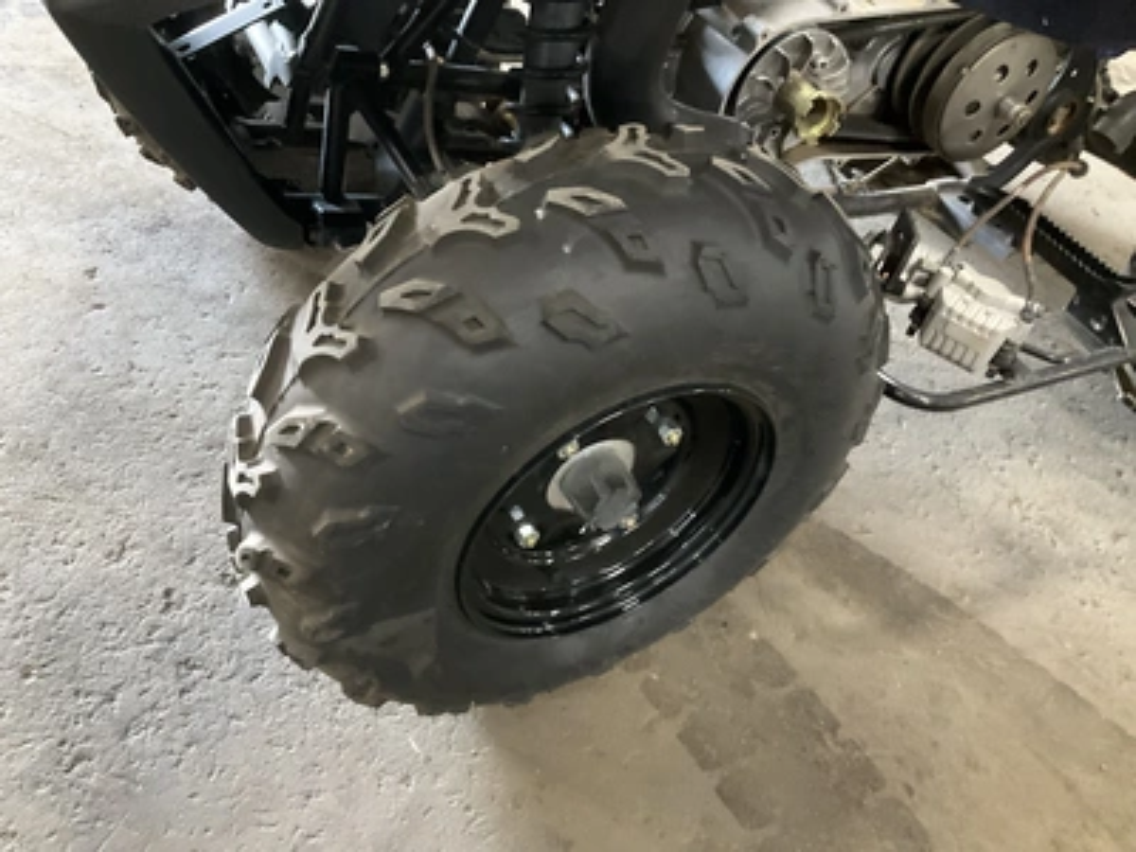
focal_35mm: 29
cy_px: 426
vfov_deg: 48.2
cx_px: 568
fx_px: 952
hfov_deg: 61.7
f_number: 1.8
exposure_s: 1/30
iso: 400
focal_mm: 3
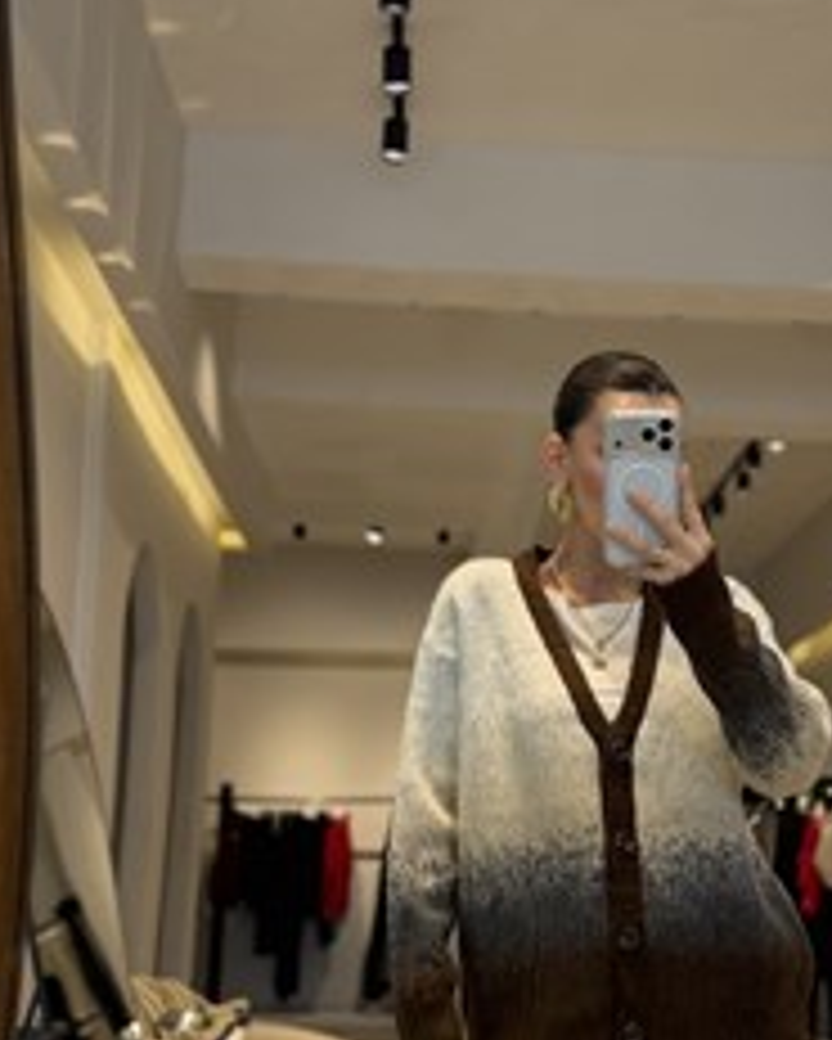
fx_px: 1661
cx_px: 612
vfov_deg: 34.5
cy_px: 660
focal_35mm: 54
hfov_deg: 27.8
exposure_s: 1/128
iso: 100
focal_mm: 6.76
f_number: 1.78
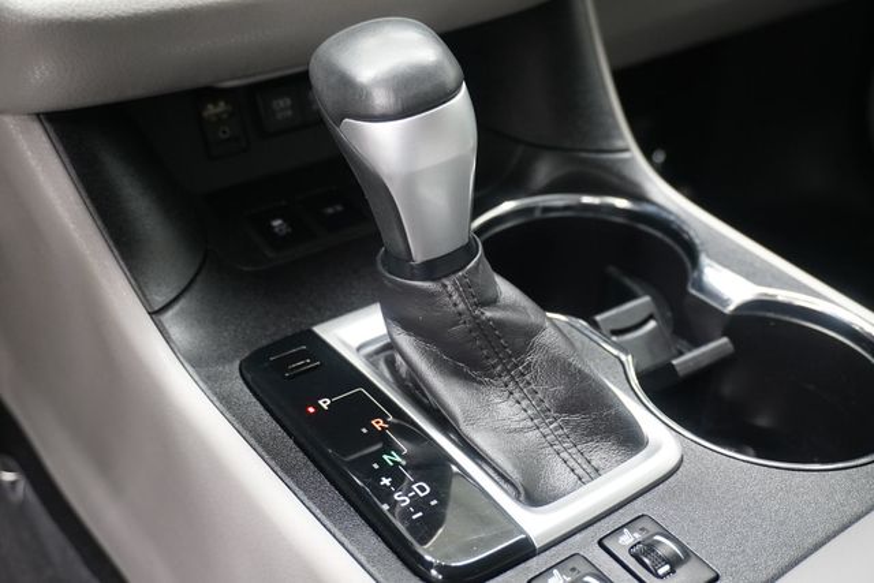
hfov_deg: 48.4
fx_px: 971
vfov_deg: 33.4
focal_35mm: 40
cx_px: 437
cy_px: 292
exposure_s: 1/60
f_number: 4.5
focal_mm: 27
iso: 2000
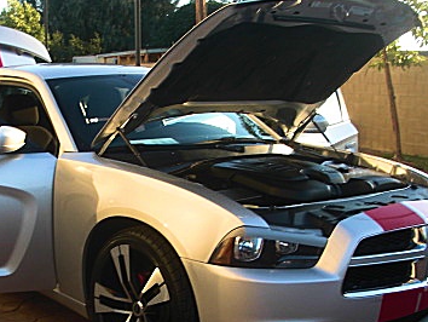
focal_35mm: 65
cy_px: 230
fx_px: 804
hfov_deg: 29.5
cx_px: 131
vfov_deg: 22.5
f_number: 2.8
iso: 50
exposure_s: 1/160
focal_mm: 6.3
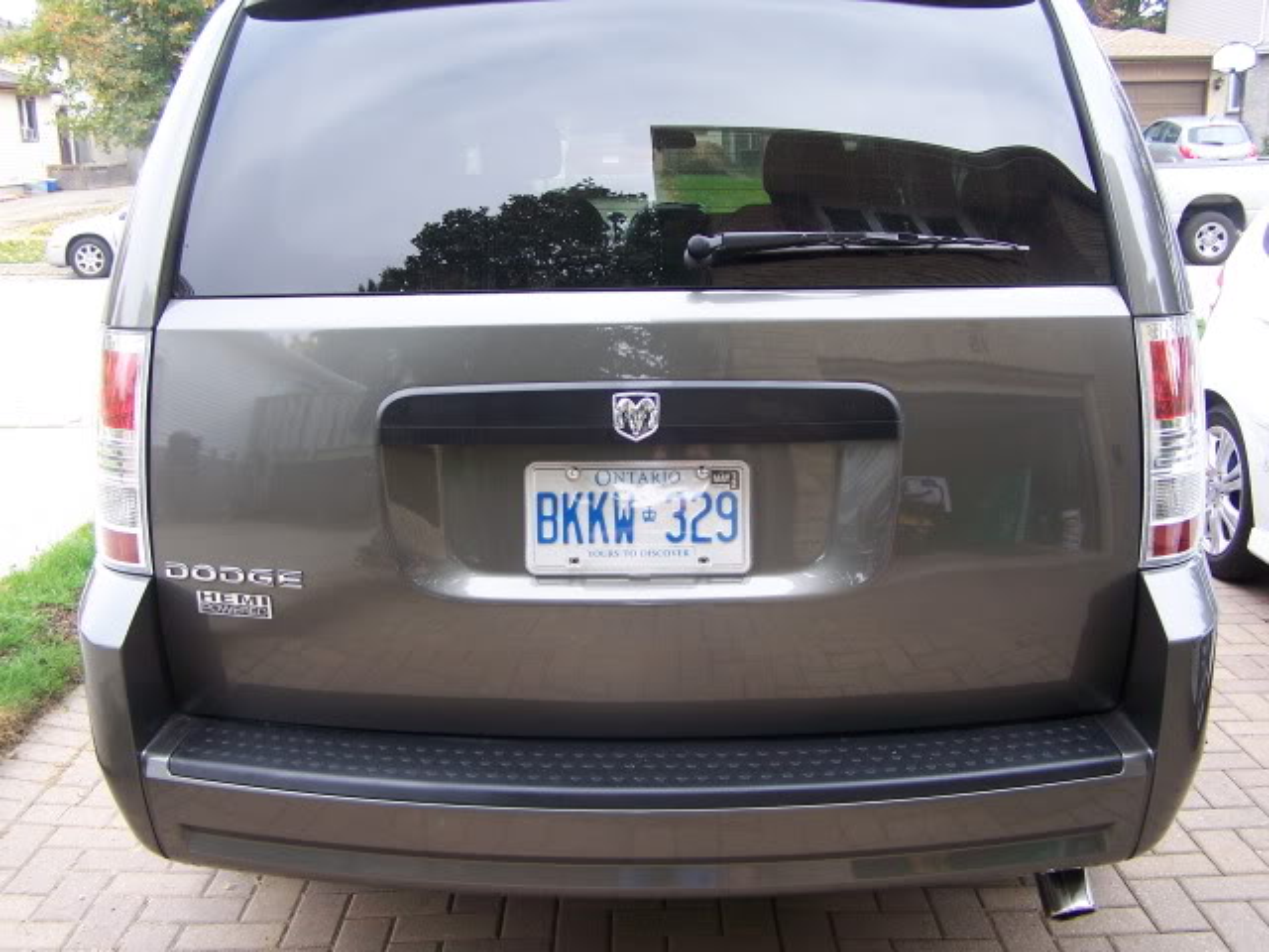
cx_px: 634
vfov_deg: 37.7
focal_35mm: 38
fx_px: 1393
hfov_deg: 49.0
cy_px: 476
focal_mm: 6.3
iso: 80
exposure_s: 1/80
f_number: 2.8
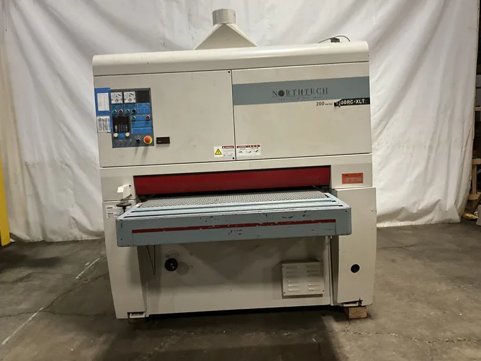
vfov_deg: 48.3
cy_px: 180
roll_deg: +1.6
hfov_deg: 61.6
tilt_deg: -6.4
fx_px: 403
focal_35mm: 29
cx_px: 240
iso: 160
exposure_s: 1/60
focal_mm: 3
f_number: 1.8
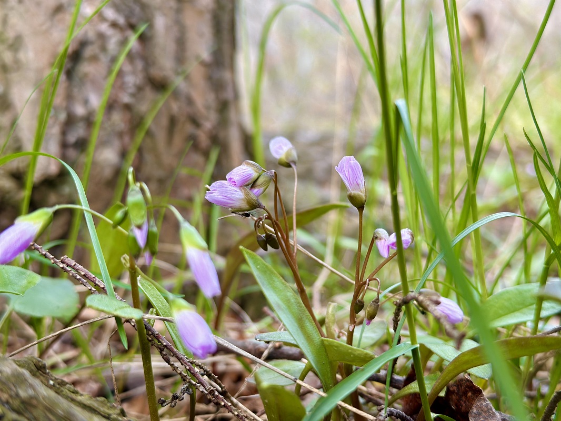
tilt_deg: -9.9
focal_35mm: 48
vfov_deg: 30.3
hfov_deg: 39.6
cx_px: 280
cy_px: 210
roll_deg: +10.4
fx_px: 778
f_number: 1.78
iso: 80
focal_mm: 6.86
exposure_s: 1/216
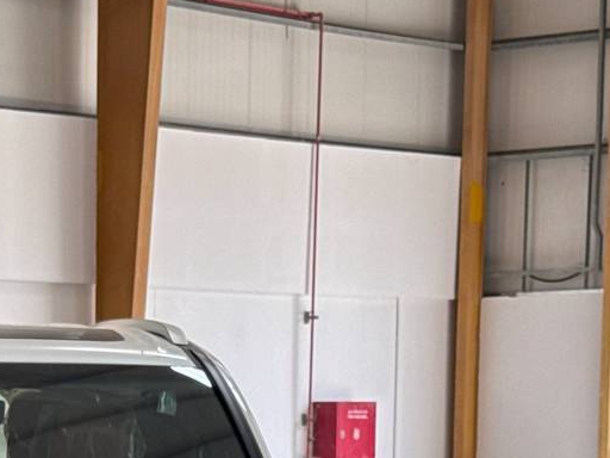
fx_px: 2643
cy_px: 666
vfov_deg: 9.6
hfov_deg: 13.0
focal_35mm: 150
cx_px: 24
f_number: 1.78
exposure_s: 1/422
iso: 64
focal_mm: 6.76
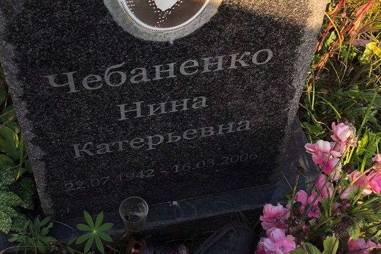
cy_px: 116
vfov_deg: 23.8
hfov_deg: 35.0
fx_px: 603
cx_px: 176
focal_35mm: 57
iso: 50
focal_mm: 4.71
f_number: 1.7
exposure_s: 1/126
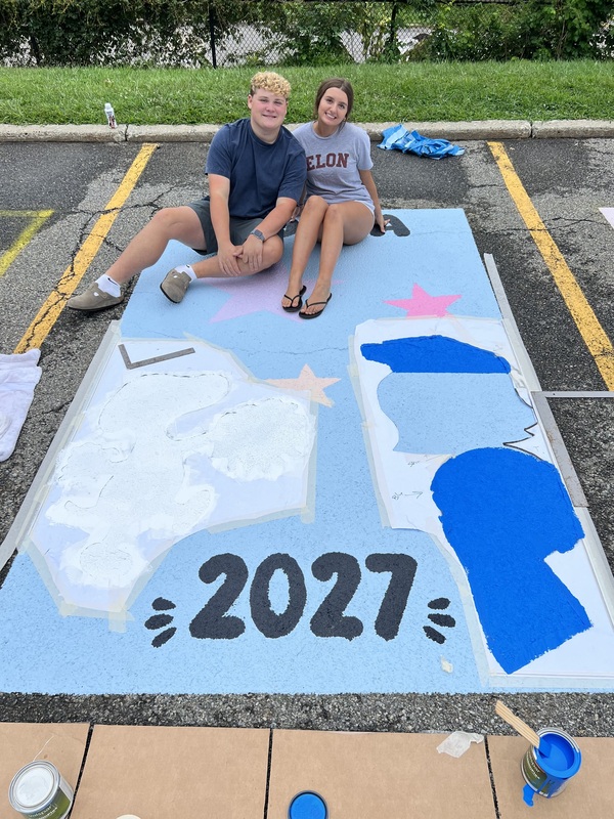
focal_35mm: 26
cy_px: 410
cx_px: 307
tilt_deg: -42.3
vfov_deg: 67.3
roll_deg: +4.0
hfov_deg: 53.1
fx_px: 615
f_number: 1.5
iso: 50
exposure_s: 1/853
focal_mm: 5.7
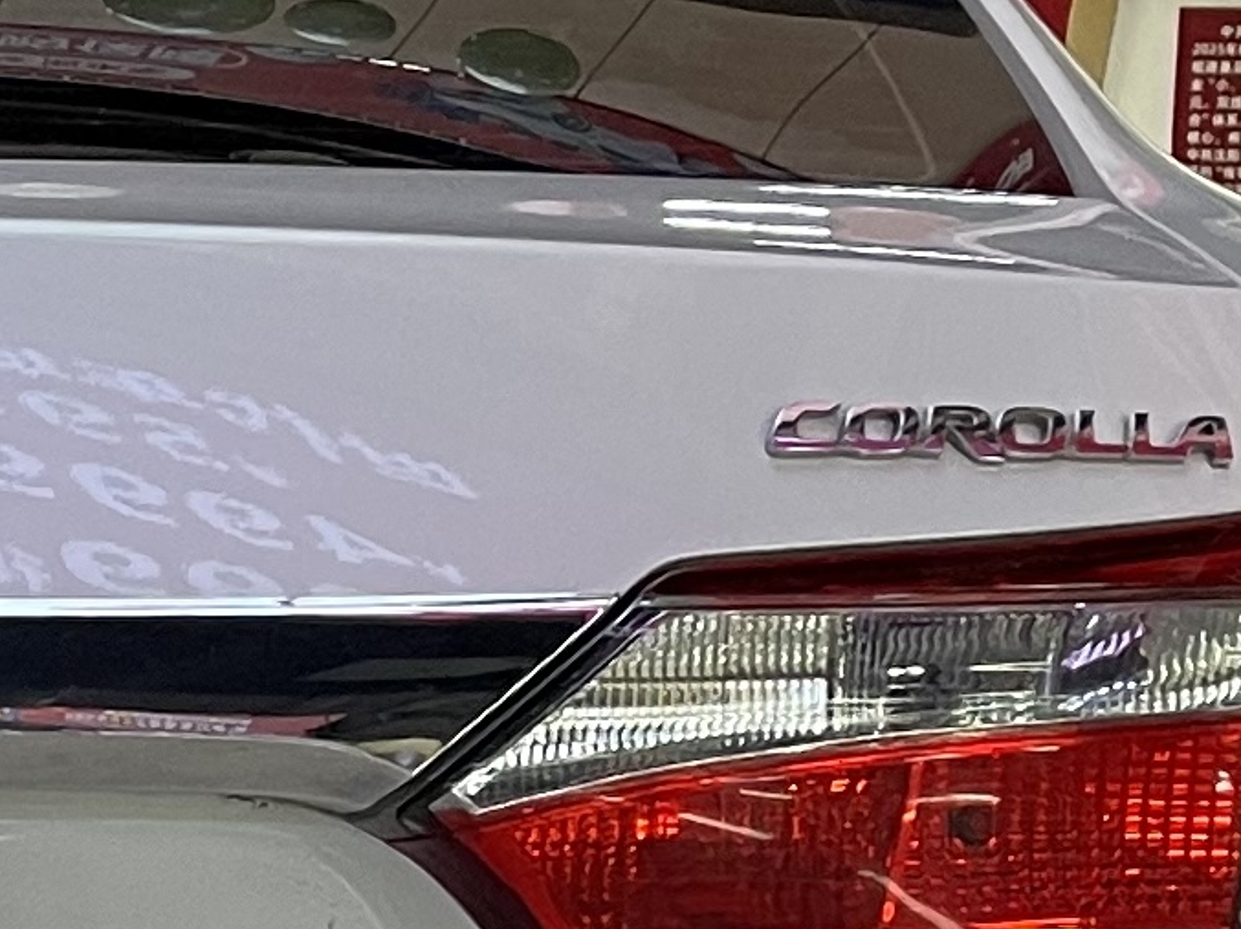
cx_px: -506
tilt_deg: -10.3
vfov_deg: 9.8
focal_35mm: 149
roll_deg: -1.0
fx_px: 5339
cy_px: 1198
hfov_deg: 12.7
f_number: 1.6
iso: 160
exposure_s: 1/60
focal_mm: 5.1
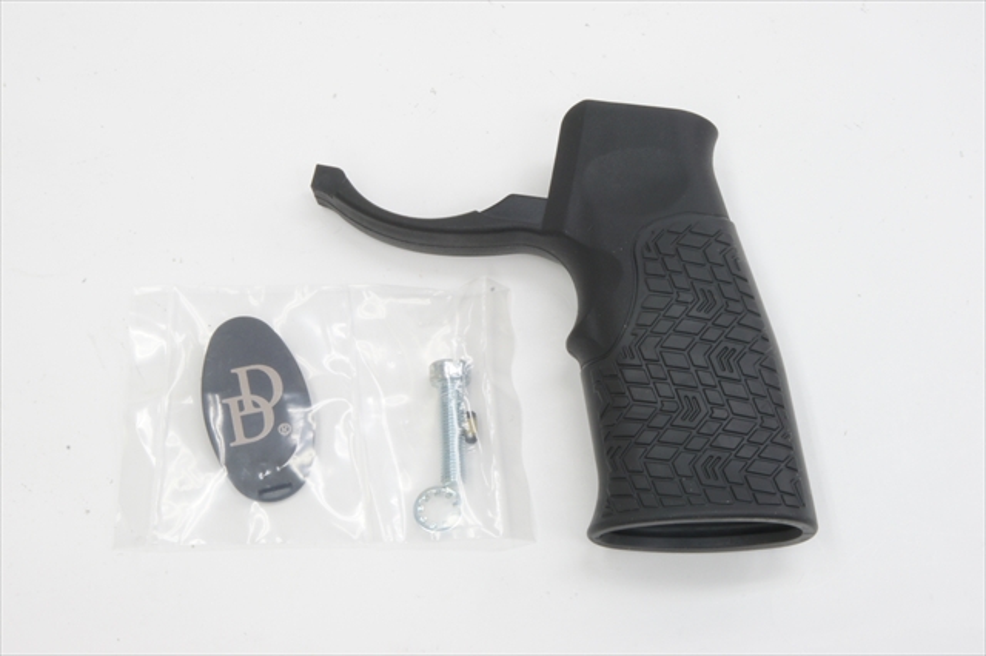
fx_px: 2012
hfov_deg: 27.5
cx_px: 493
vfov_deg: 18.5
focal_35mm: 74
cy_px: 328
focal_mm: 49
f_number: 32
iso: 400
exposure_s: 1/2
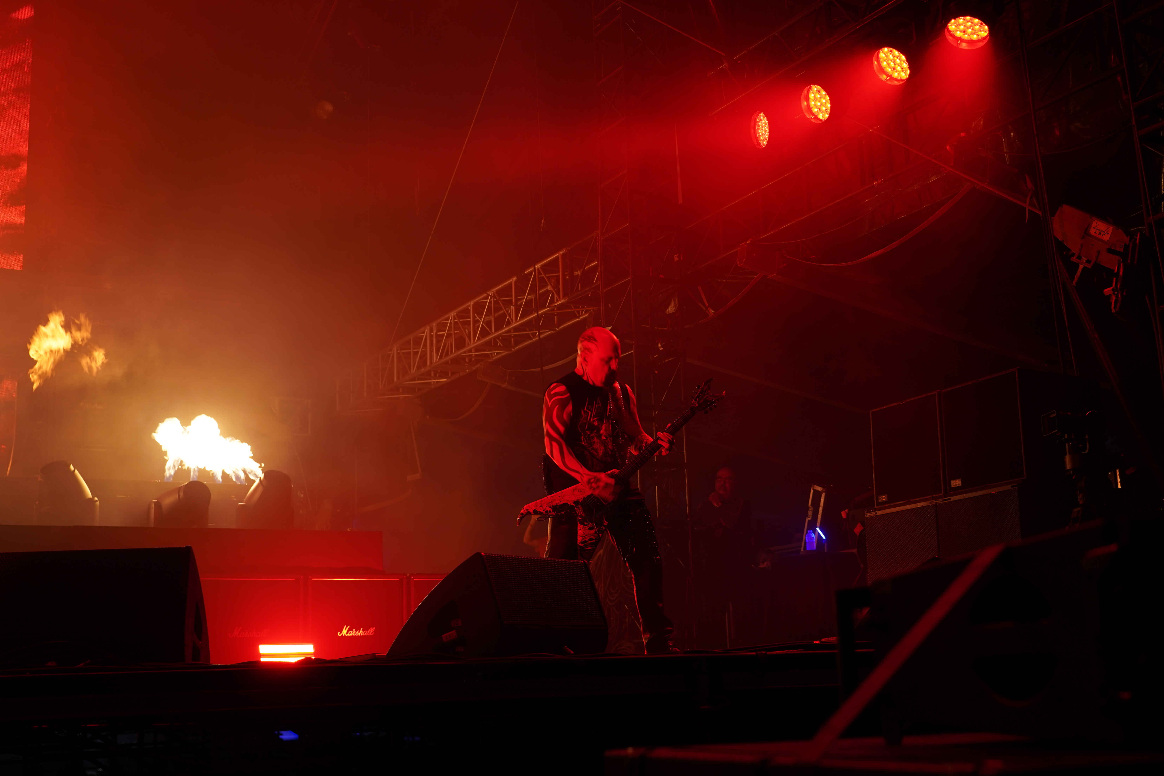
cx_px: 582
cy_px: 388
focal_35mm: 42
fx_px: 1358
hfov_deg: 46.4
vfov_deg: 31.9
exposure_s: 1/50
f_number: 4
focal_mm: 42
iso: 320
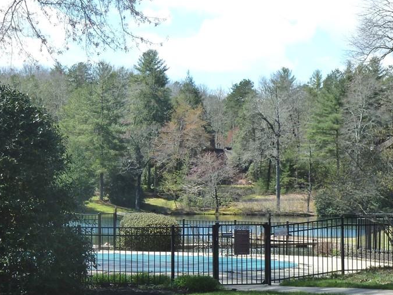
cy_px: 205
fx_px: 1340
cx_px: 131
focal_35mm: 118
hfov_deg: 16.6
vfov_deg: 12.5
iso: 125
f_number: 4.2
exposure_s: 1/250
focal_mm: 12.8
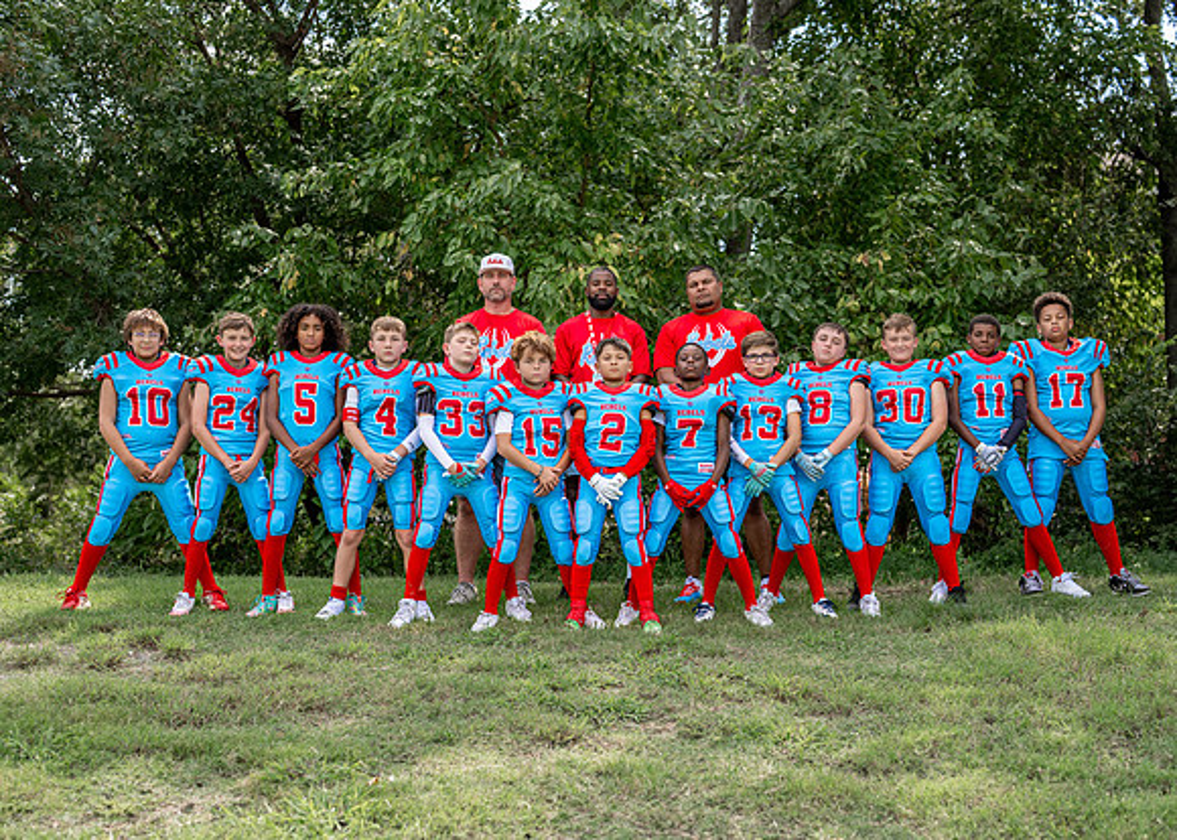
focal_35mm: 56
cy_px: 443
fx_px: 1873
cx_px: 622
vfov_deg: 25.3
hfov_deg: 34.9
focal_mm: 50
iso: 100
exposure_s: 1/800
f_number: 2.5
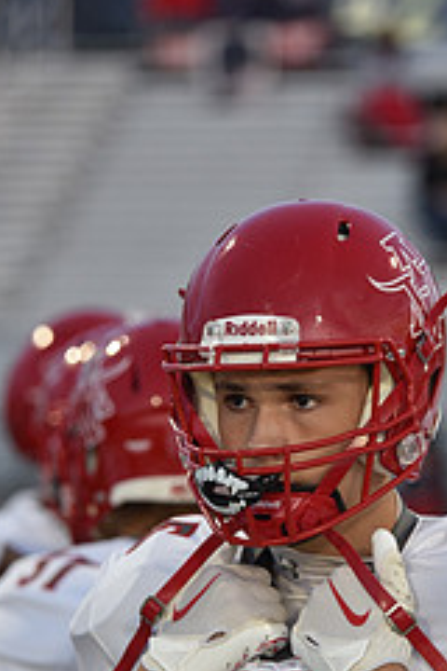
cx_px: 293
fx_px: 4544
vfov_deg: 8.4
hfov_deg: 5.6
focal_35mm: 244
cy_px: 545
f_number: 2.8
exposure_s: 1/250
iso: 500
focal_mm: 130
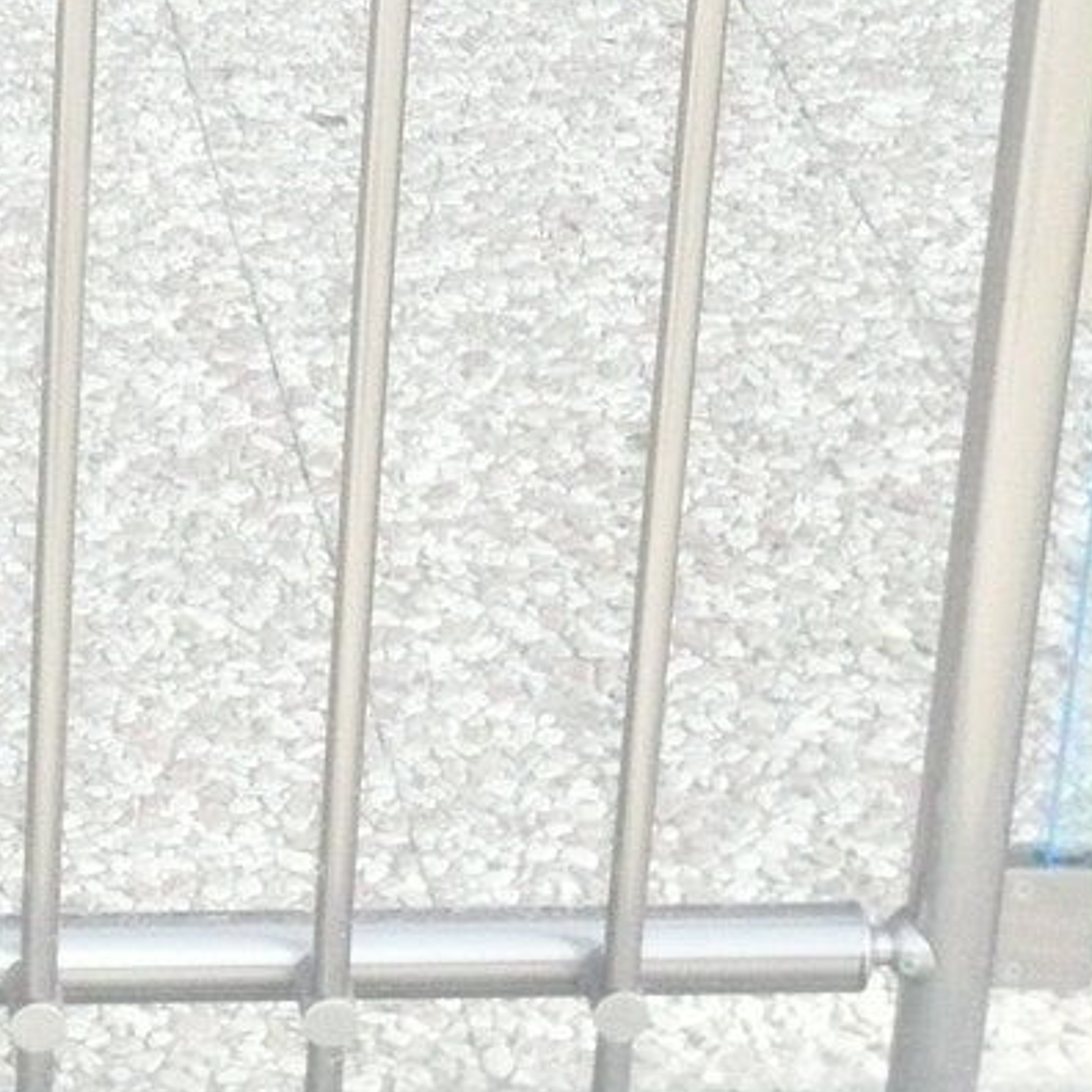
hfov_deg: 11.8
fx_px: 5139
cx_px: -309
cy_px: 232
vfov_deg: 12.1
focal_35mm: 144
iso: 1250
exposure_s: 1/200
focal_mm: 10.3
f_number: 13
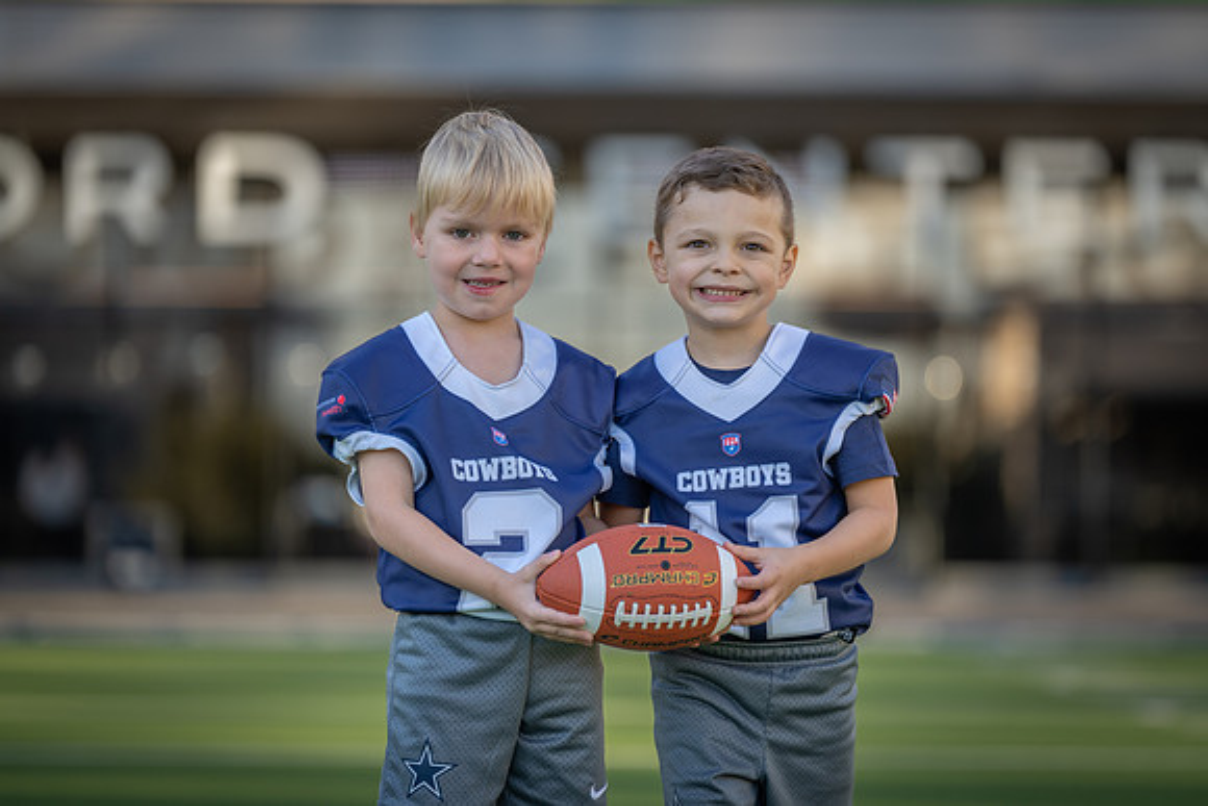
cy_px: 403
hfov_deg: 12.2
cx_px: 604
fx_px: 5652
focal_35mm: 168
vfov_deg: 8.2
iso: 100
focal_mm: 162
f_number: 2.8
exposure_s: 1/400
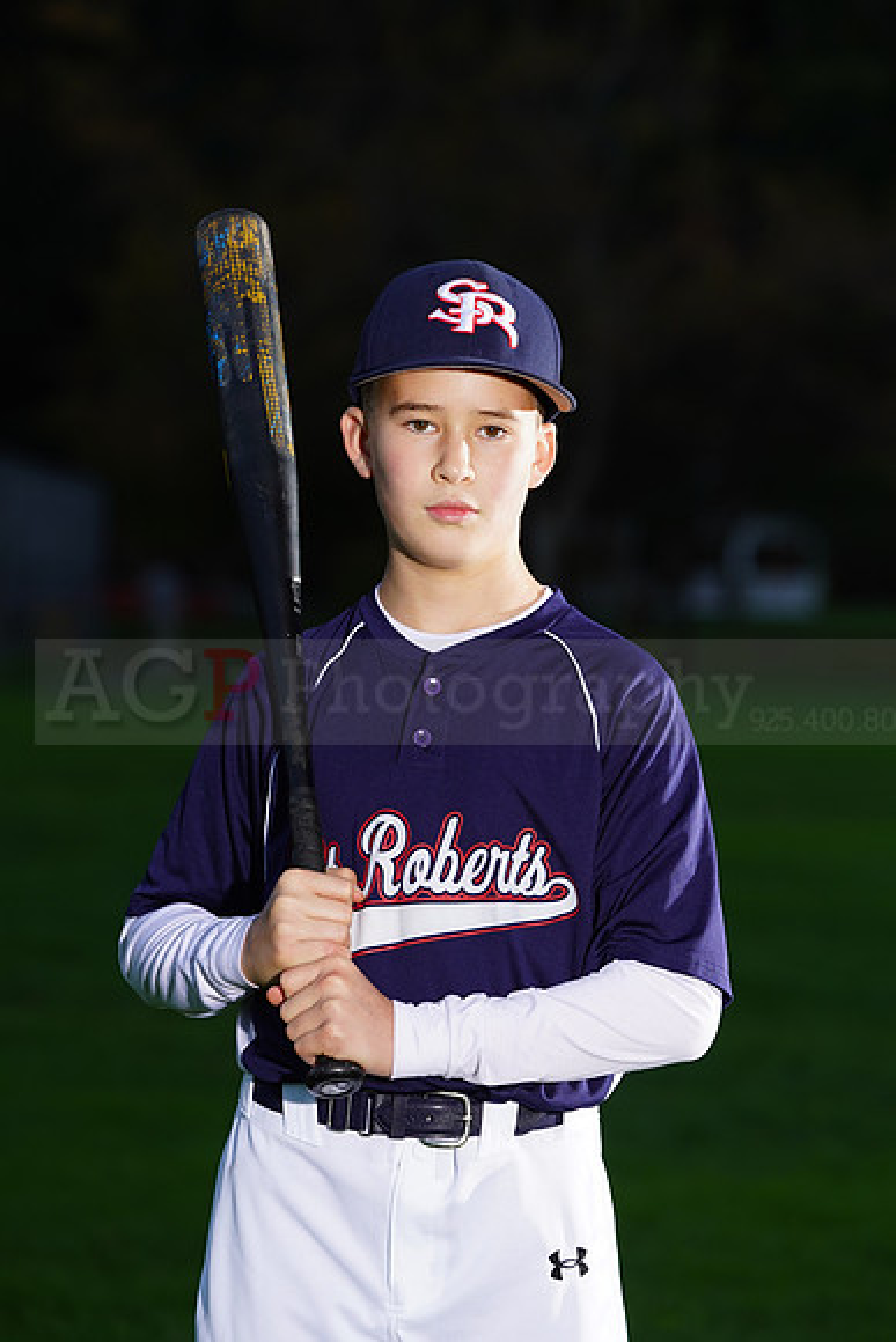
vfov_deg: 10.4
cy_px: 671
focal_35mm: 198
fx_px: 7387
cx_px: 448
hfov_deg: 6.9
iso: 320
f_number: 7.1
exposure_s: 1/160
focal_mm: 198
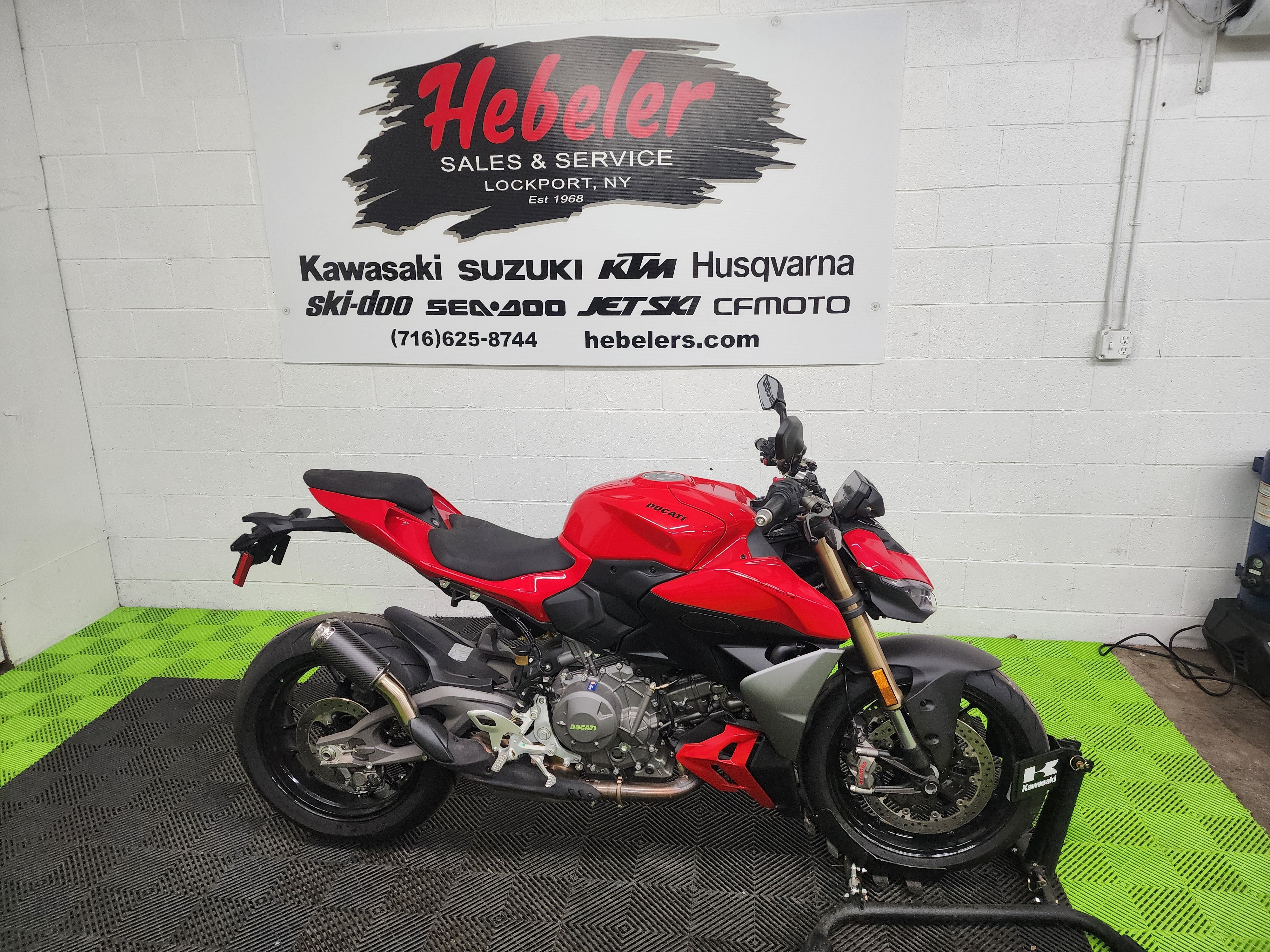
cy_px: 476
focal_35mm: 23
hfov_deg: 73.9
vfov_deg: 58.9
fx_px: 844
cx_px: 635
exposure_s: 1/120
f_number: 1.8
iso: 250
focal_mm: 6.4
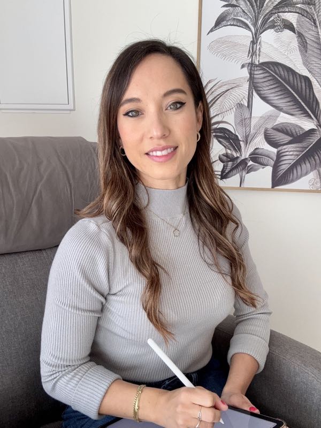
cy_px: 214
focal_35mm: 30
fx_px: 371
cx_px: 160
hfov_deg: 46.8
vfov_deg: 60.0
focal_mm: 2.69
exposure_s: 1/121
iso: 40
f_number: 1.9
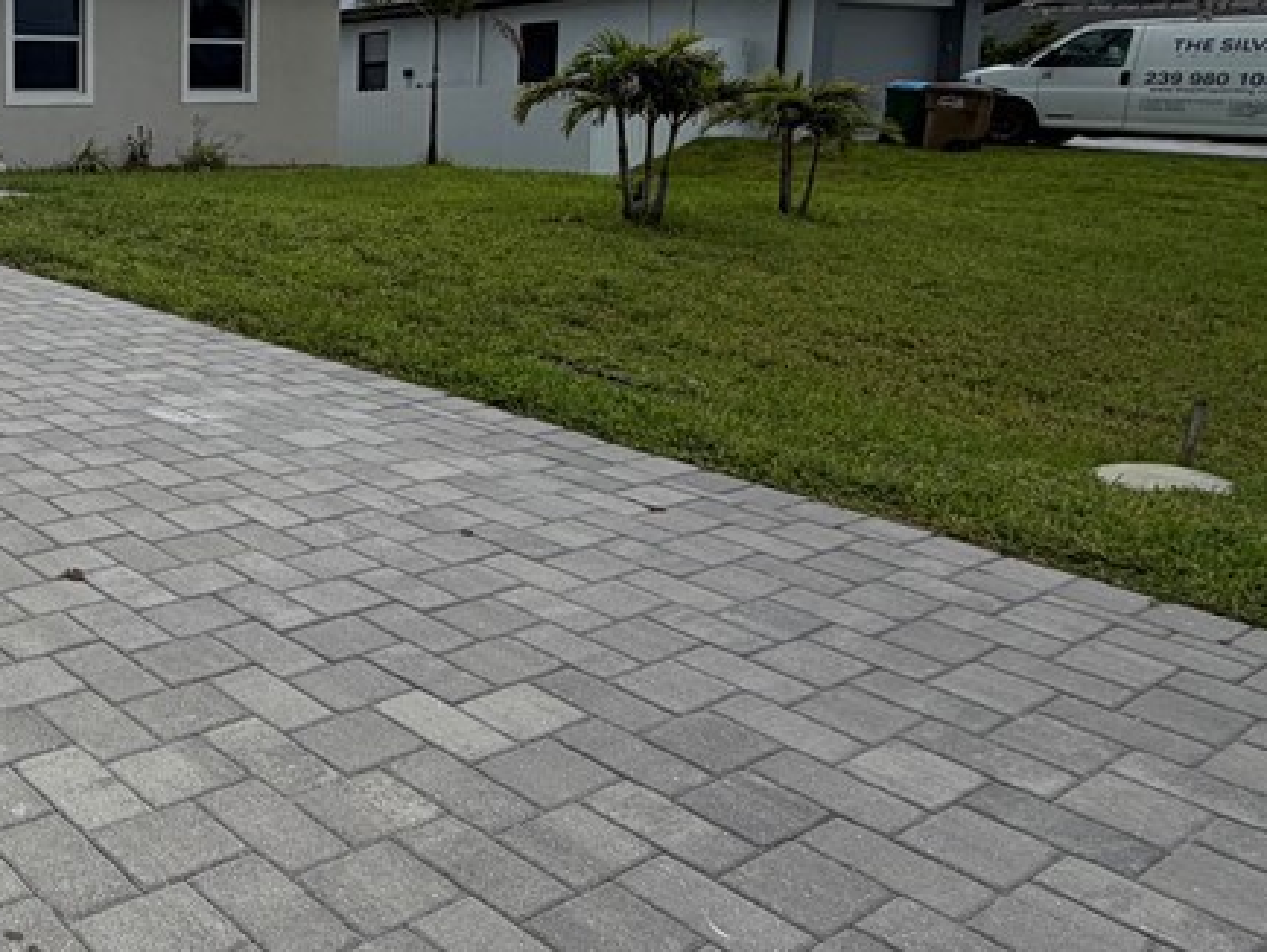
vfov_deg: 42.1
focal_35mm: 33
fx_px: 1209
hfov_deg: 43.4
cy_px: 275
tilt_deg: -6.4
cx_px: -114
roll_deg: +2.2
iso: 20
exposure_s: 1/1087
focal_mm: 2.22
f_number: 2.2
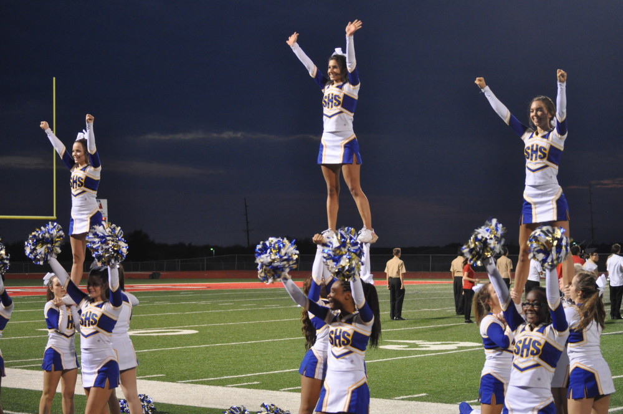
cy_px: 207
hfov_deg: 24.6
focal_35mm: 82
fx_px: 1426
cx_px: 312
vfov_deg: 16.5
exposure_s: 1/100
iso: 1600
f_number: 4
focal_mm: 55
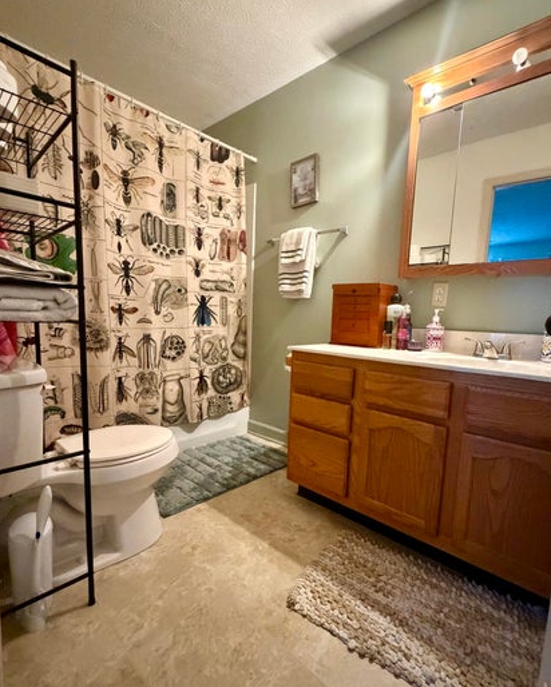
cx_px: 297
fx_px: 346
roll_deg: -2.2
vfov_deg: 89.5
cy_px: 361
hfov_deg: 76.9
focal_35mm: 17
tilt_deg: -6.8
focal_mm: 2.22
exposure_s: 1/60
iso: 1250
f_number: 2.2
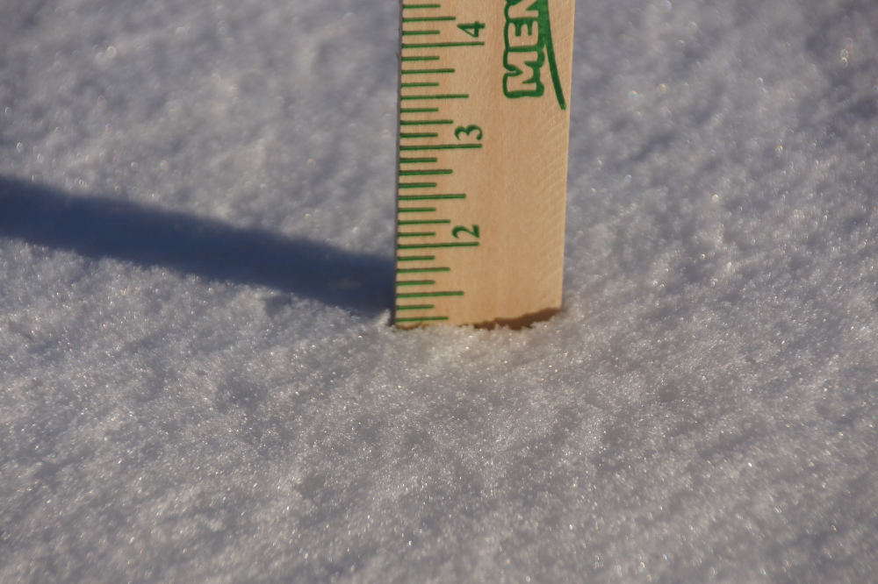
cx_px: 439
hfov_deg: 9.2
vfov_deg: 6.1
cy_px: 292
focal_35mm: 225
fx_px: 5485
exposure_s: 1/320
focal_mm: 150
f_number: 7.1
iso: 100
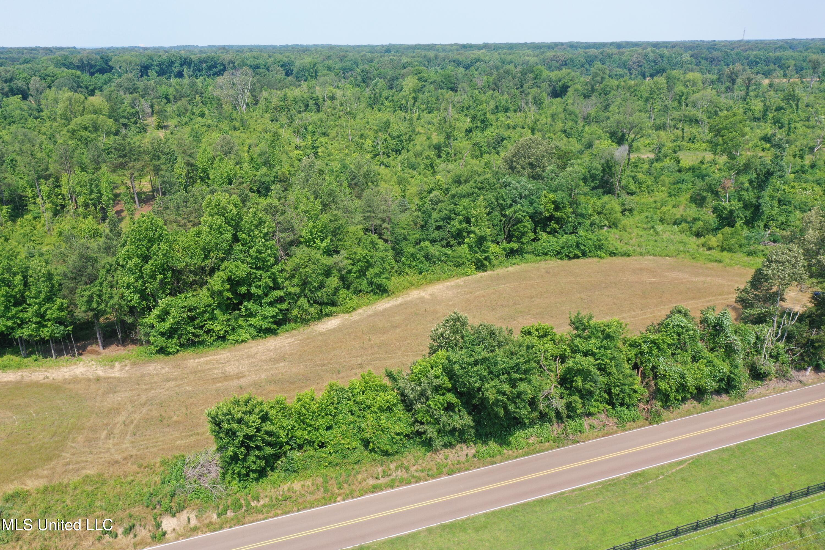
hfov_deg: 65.5
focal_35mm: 28
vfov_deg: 46.4
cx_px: 412
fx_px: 642
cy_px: 275
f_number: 5
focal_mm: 10.26
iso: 100
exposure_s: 1/320
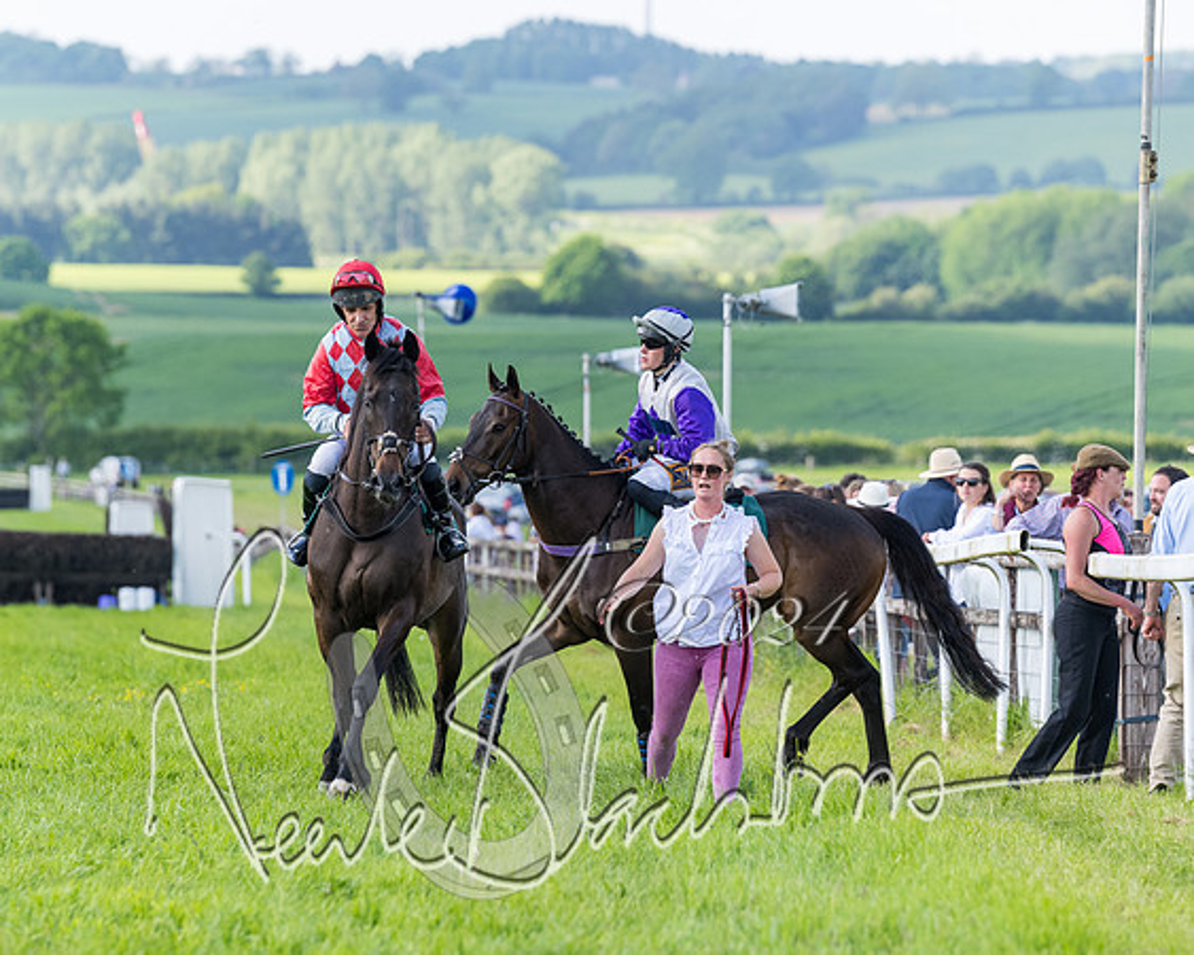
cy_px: 429
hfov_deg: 7.2
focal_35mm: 270
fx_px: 9543
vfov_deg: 5.7
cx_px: 482
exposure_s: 1/2000
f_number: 4
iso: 500
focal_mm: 175
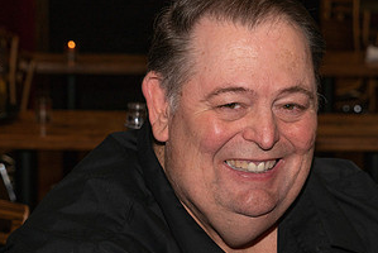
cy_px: 171
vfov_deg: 8.6
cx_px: 248
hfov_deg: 12.9
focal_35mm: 159
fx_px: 1671
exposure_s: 1/100
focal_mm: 82
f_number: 8
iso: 500
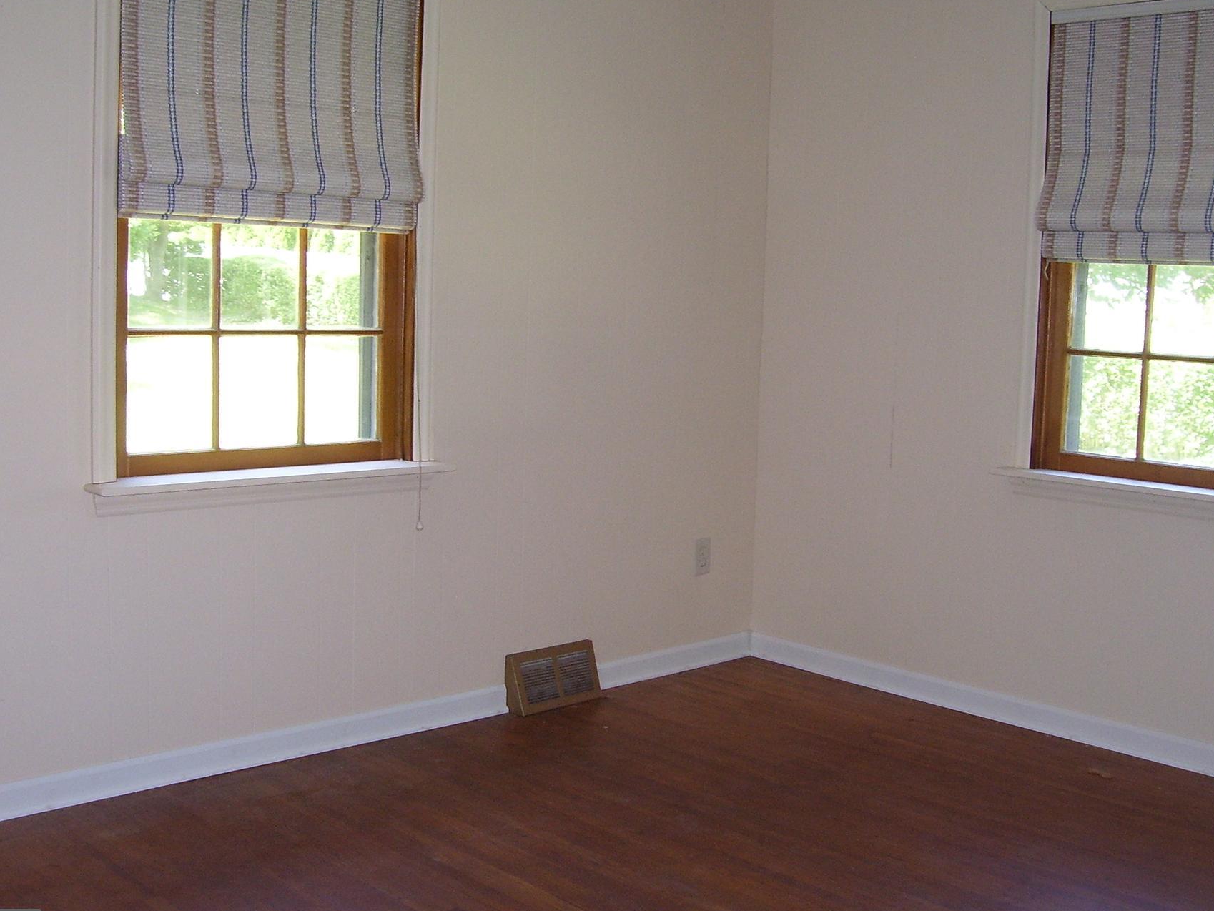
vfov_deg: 35.1
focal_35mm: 41
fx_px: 1438
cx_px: 594
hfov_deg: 45.8
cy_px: 418
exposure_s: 1/60
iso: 125
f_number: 2.7
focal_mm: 5.6
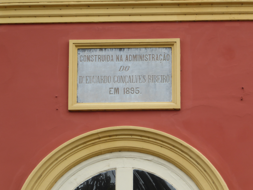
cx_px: 126
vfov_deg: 3.9
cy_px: 95
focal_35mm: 386
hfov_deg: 5.1
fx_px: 2821
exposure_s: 1/100
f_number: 6
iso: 80
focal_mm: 62.1
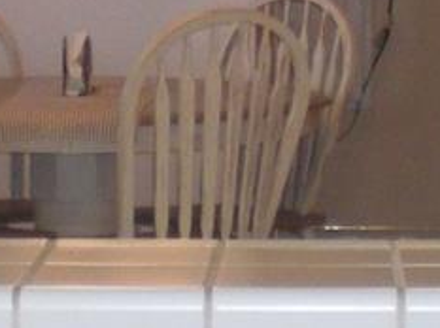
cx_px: 244
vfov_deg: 6.0
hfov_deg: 8.1
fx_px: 3109
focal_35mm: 245
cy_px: -6
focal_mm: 6.3
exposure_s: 1/30
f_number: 3.1
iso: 147
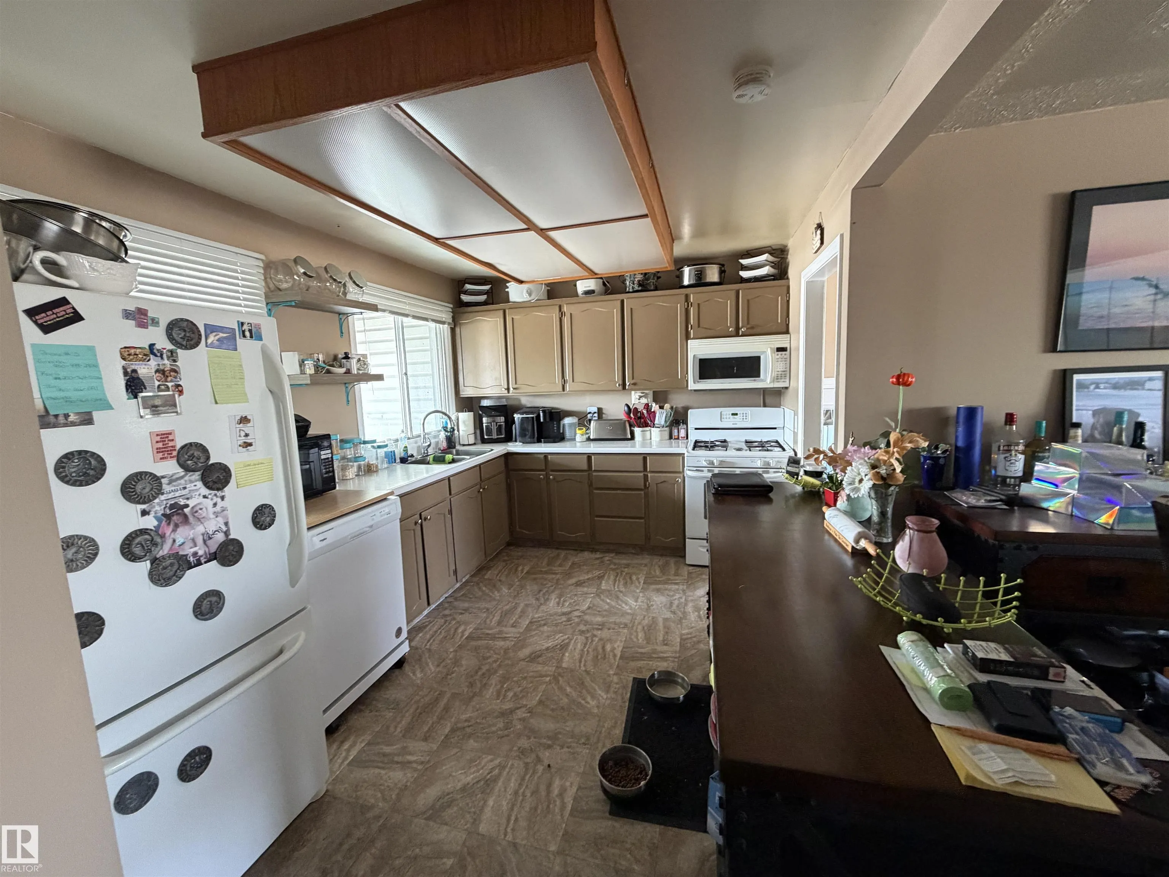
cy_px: 438
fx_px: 473
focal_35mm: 14
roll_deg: +3.5
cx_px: 584
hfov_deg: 102.1
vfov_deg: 85.7
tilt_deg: -6.0
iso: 320
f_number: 2.2
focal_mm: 2.22
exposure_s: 1/60
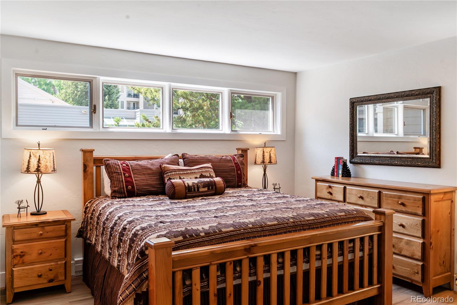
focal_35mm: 28
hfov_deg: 65.5
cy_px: 152
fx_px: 356
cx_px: 228
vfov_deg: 46.4
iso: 100
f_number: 10
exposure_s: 1/3
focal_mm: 28
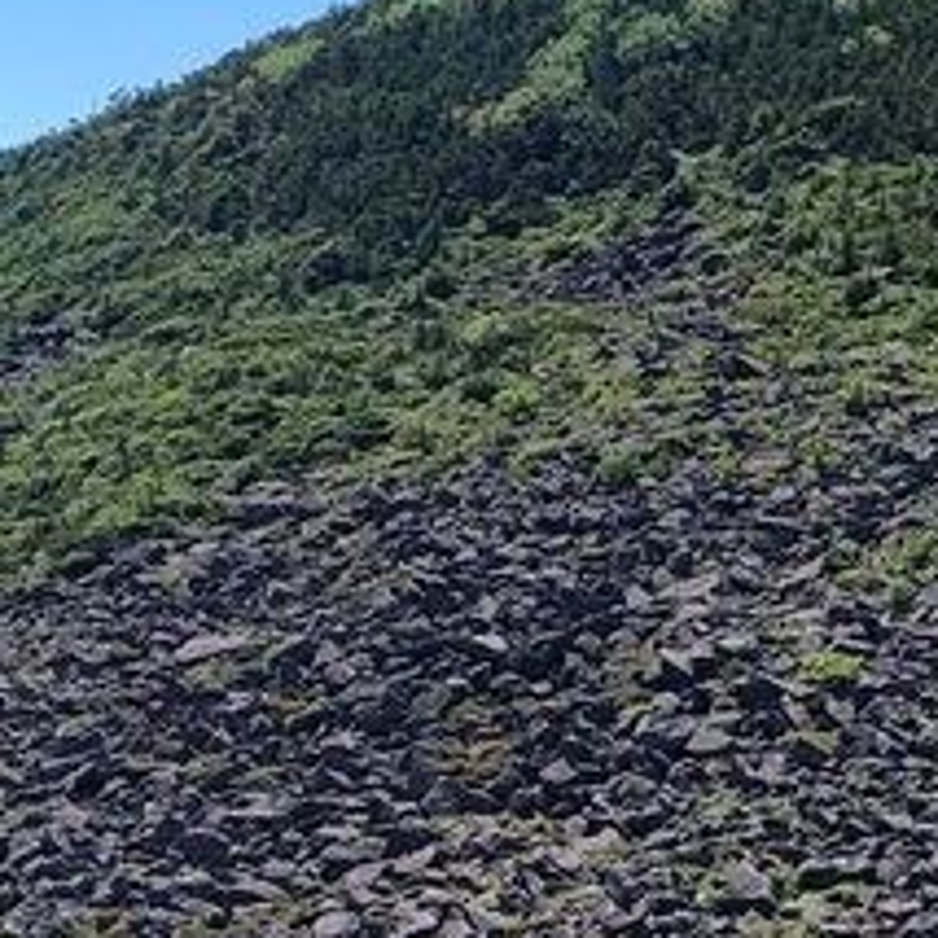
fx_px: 4261
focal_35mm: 139
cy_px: 508
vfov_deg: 12.6
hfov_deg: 11.8
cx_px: 1574
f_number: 1.8
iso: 20
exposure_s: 1/1066
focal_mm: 3.99
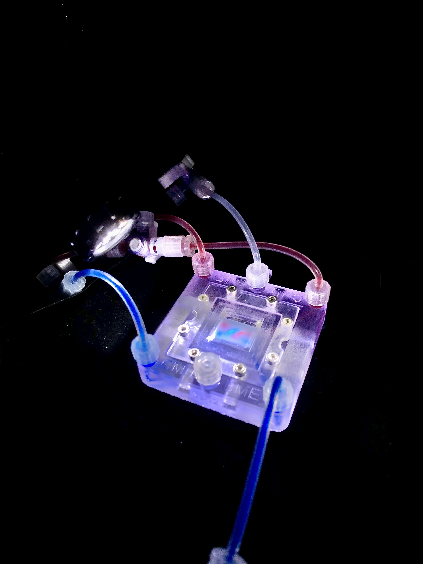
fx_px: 456
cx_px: 212
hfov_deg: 49.7
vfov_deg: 63.4
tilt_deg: -45.3
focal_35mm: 28
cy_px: 282
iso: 20
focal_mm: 4
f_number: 1.8
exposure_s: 1/417
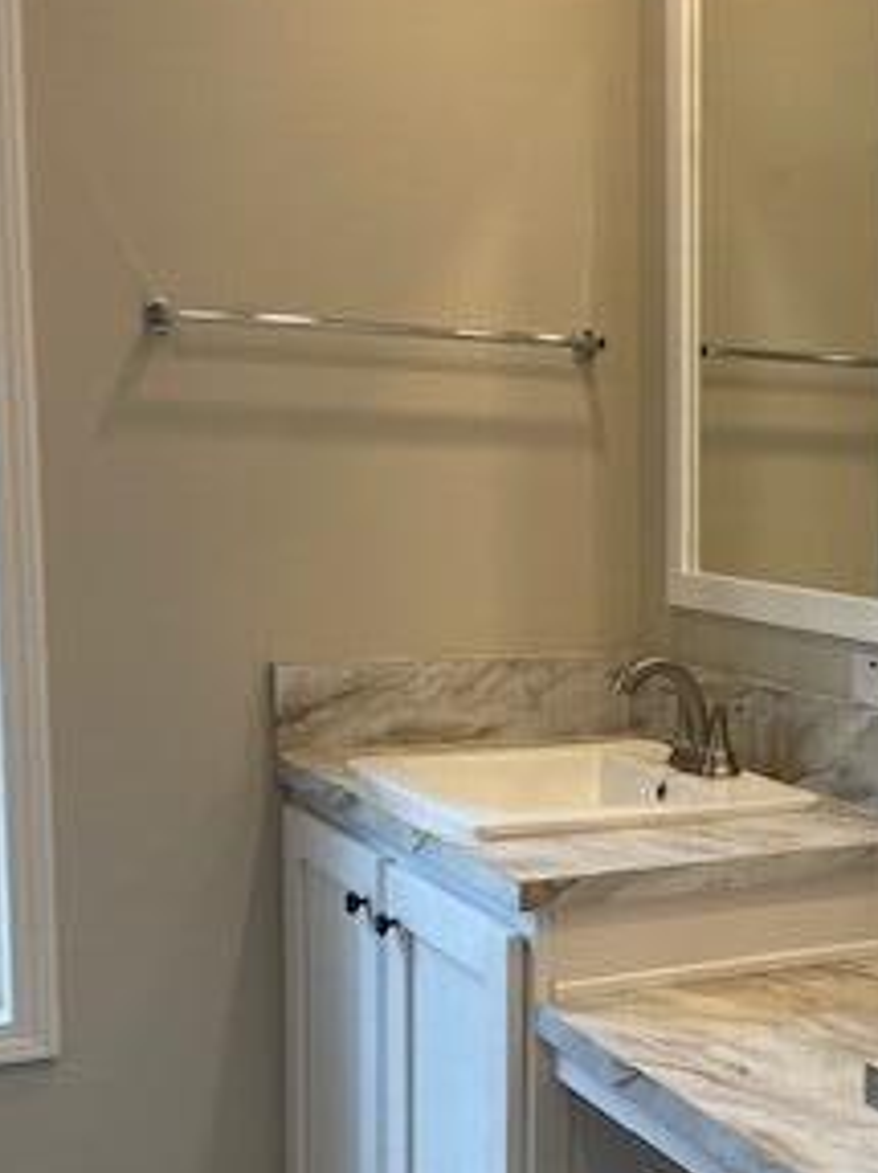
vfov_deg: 33.1
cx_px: 964
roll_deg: -2.4
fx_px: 1963
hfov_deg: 23.6
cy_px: 728
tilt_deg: -8.6
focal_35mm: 58
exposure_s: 1/120
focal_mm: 4.25
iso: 64
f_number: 1.8
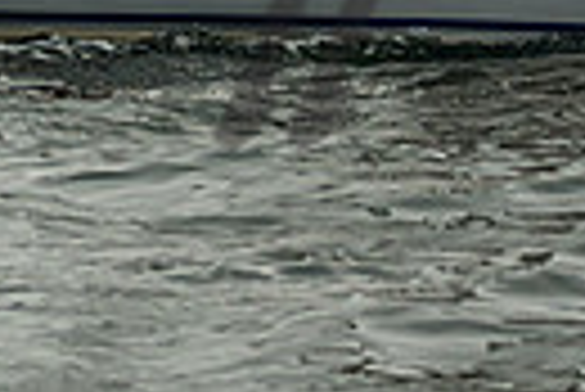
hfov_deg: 2.9
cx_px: -179
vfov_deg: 2.0
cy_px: -352
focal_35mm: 700
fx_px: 11388
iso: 250
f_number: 4.8
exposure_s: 1/4000
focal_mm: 135
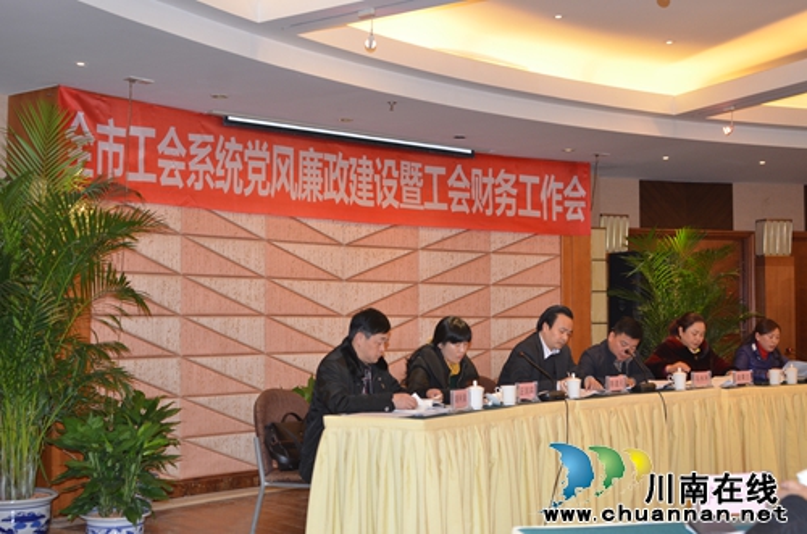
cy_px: 267
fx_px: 1074
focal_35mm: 48
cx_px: 404
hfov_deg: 41.2
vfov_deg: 27.9
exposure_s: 1/60
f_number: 4.8
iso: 640
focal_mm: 32
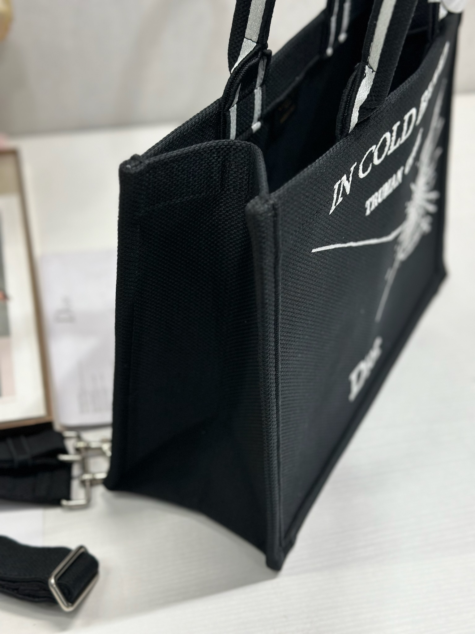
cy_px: 317
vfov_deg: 39.7
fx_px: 878
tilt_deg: -41.1
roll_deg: -3.1
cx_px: 238
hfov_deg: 30.3
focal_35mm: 48
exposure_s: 1/201
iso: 80
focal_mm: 6.86
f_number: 1.78
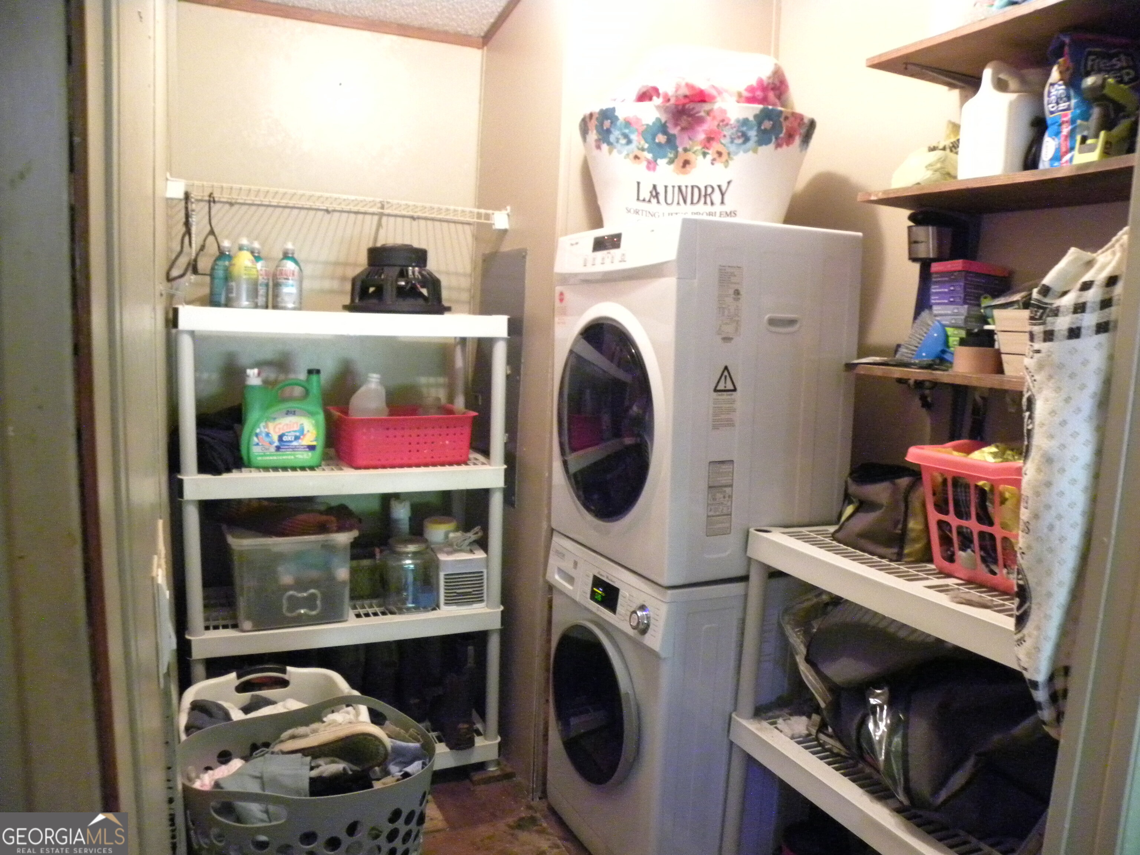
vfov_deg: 53.1
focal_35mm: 26
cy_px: 428
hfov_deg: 67.3
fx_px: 856
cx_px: 570
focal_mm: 4.6
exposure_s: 1/8.7
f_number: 2.8
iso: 800
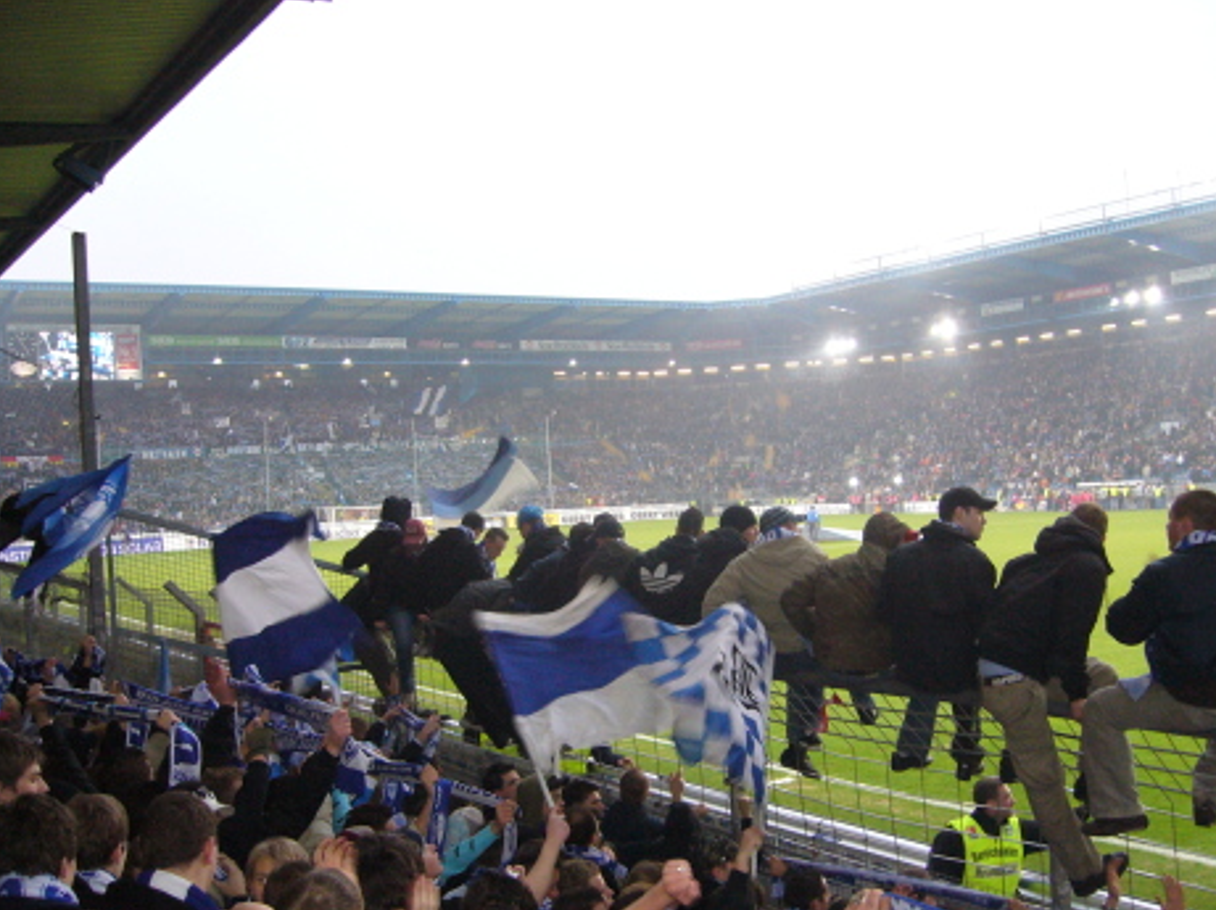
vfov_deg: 37.7
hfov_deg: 49.0
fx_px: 1334
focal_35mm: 38
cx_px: 628
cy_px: 489
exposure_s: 1/60
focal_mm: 5.8
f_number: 2.8
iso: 250
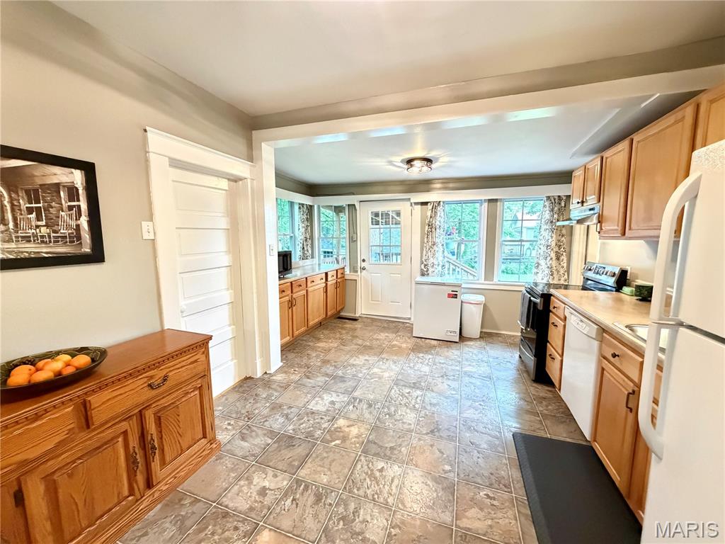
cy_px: 272
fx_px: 293
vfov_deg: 85.7
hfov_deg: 102.1
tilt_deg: -6.9
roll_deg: -0.1
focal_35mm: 14
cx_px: 362
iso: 1000
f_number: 2.2
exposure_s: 1/60
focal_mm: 2.22
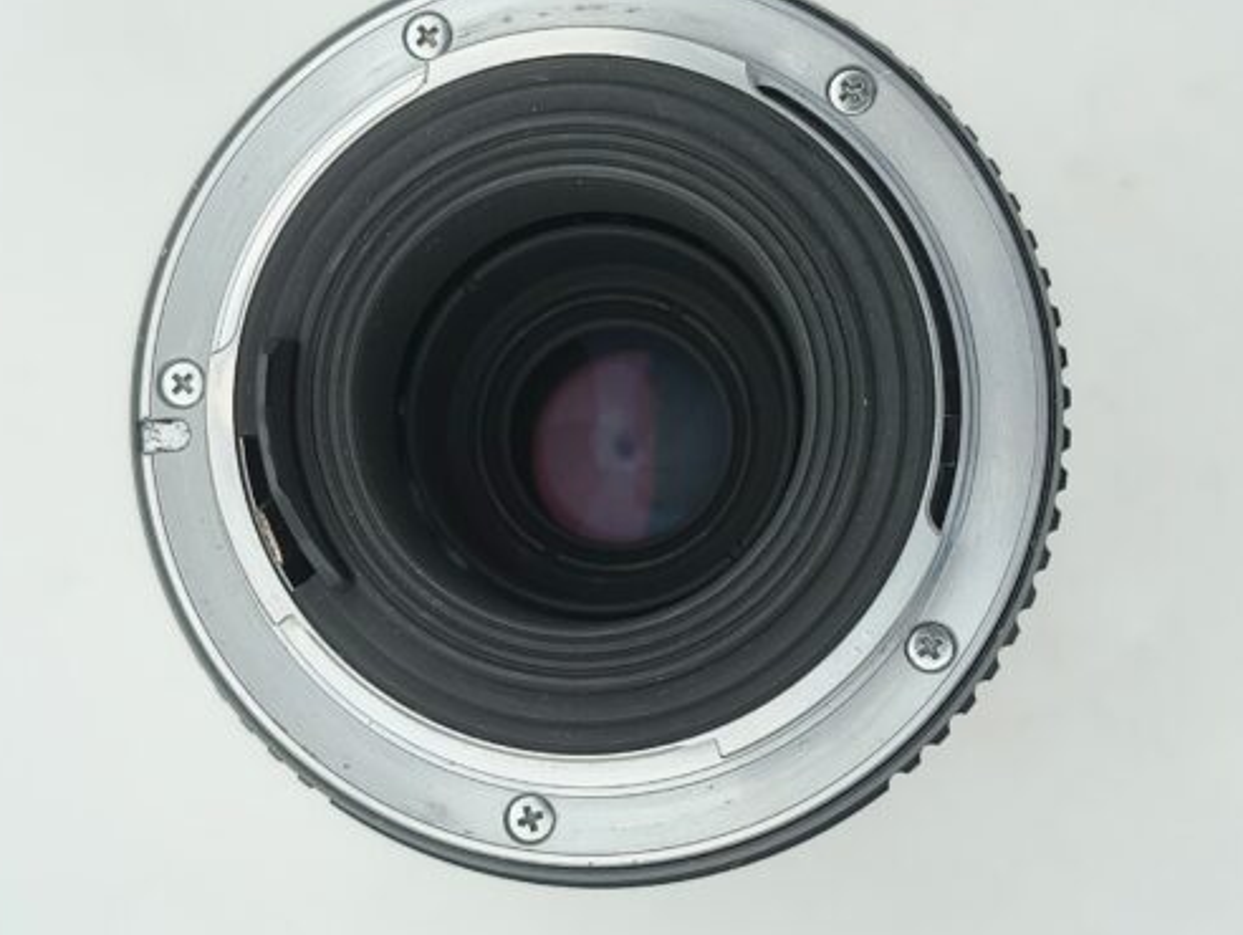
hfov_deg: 69.3
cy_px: 456
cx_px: 609
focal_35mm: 25
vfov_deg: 55.0
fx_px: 899
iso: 100
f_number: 1.8
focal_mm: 5.56
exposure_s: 1/495
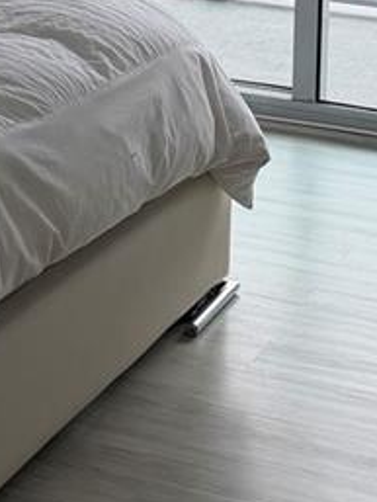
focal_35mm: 112
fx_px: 1625
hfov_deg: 13.2
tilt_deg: -6.7
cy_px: -191
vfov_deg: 16.4
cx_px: 197
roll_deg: -2.2
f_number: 1.78
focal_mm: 6.76
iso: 100
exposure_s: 1/571
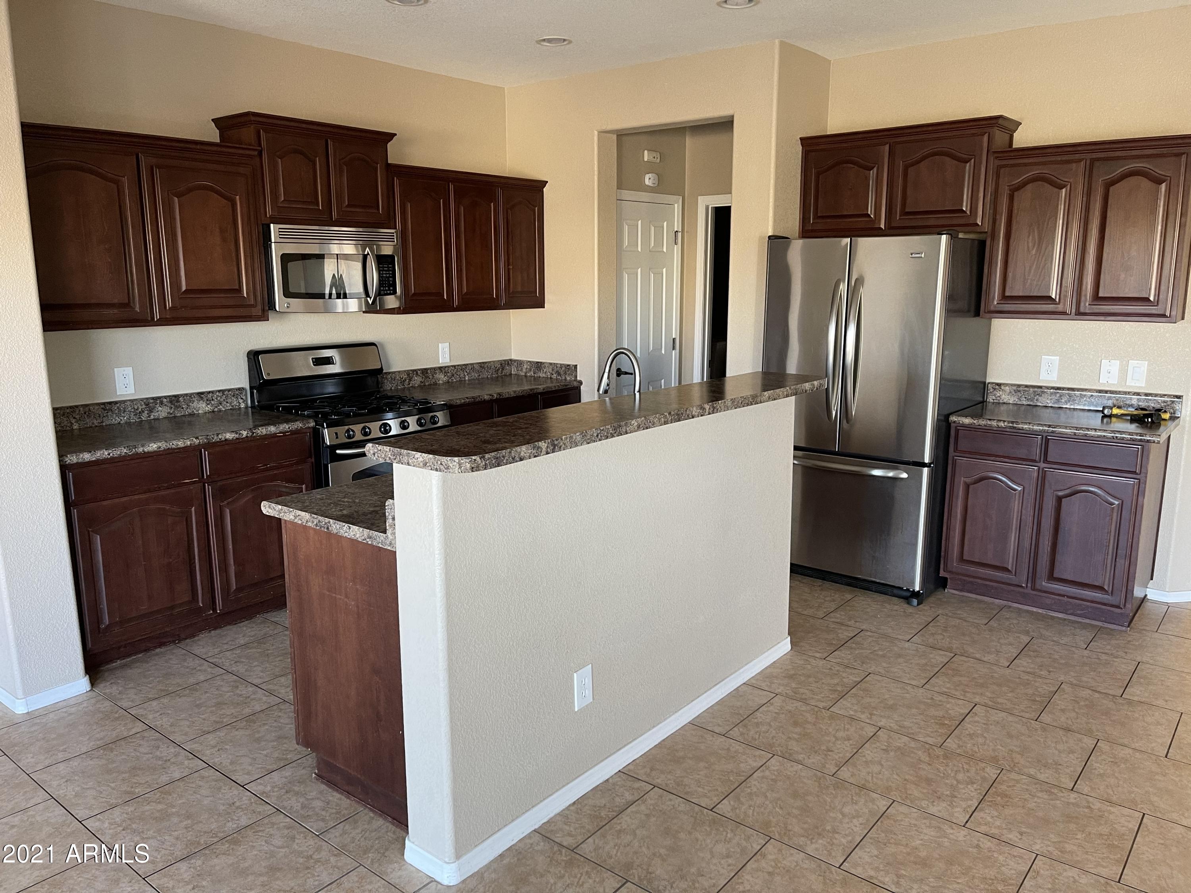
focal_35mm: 26
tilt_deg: -11.2
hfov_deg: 67.3
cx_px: 596
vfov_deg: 53.1
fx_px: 895
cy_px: 446
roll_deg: +0.1
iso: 125
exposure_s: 1/61
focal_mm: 5.1
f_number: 1.6
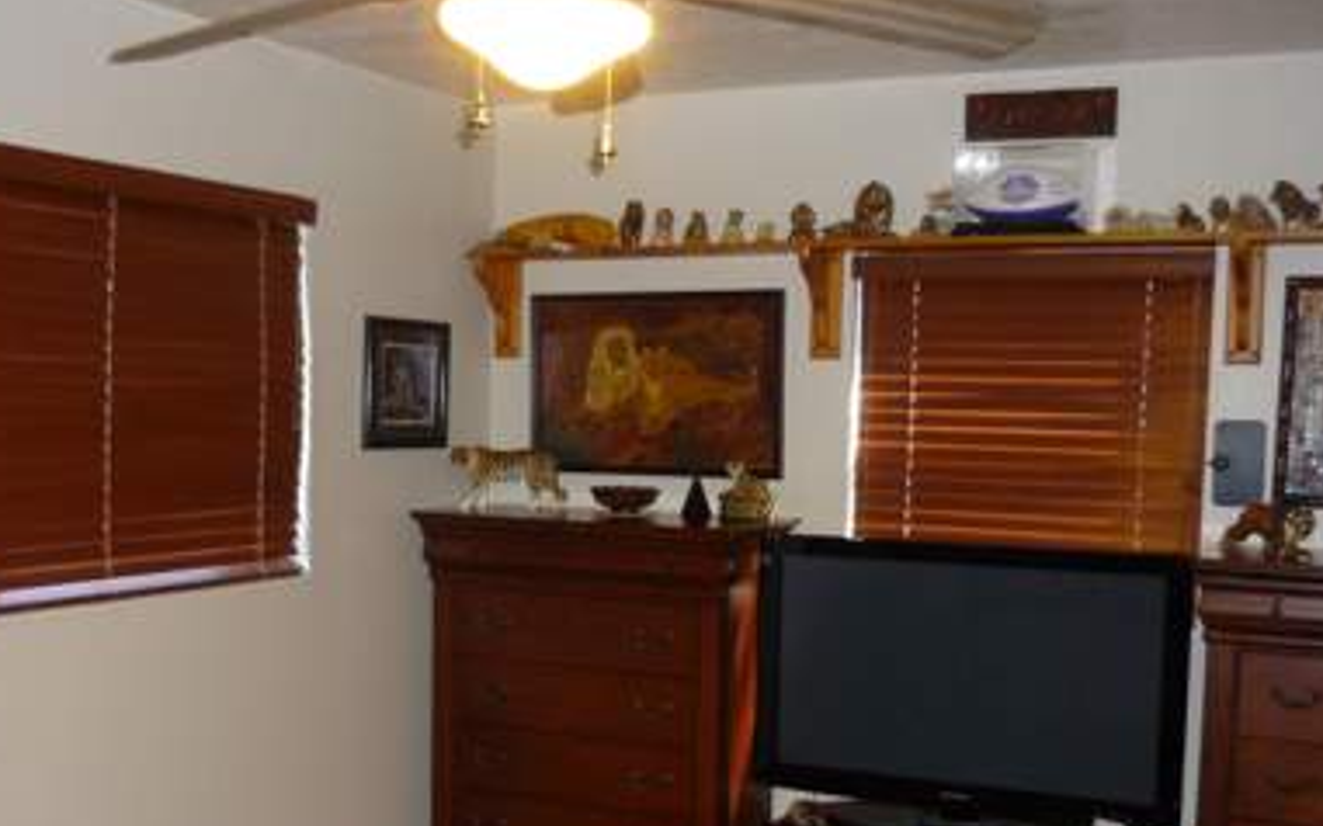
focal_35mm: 44
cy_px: 554
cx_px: 563
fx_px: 1586
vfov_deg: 29.0
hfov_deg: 45.1
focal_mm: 5.5
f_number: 2.8
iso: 320
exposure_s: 1/30
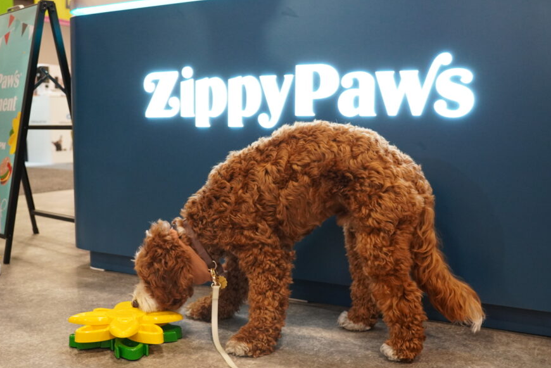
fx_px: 630
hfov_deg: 47.1
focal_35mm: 41
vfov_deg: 32.5
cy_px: 216
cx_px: 238
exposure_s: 1/160
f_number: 3.2
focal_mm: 23.3
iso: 1600
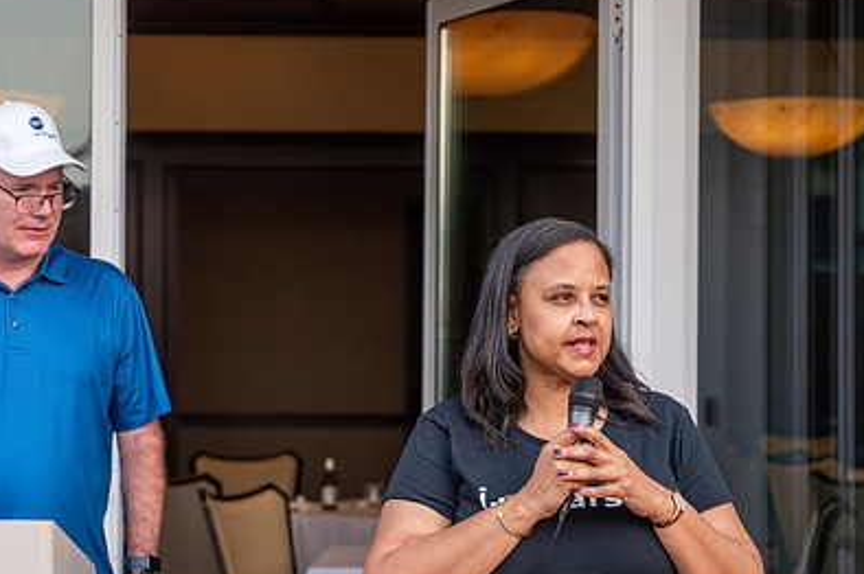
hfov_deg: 19.8
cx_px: 316
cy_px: 355
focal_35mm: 103
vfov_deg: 13.3
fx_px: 2470
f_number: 4
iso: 500
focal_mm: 70
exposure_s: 1/400
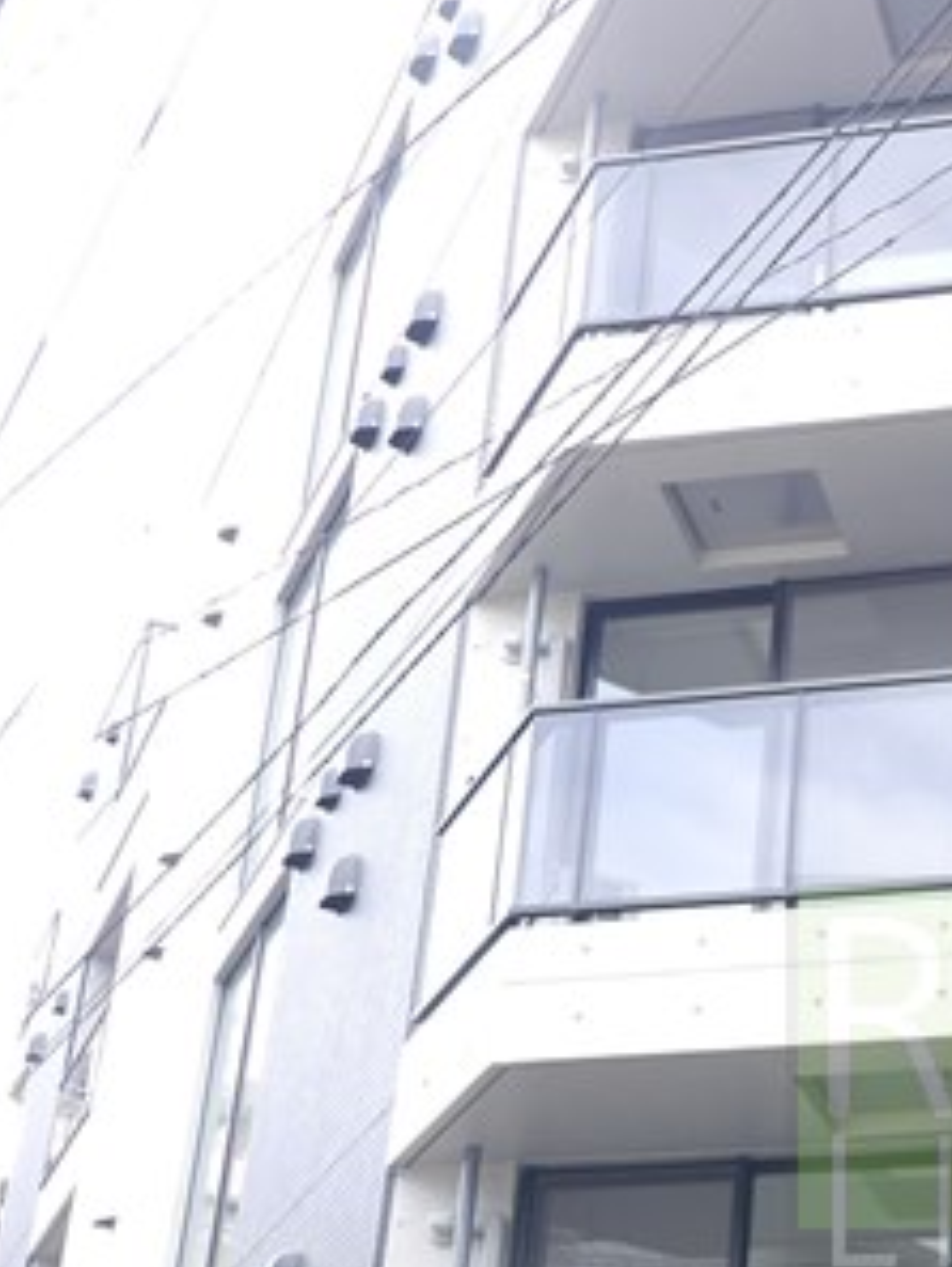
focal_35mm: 69
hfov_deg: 20.5
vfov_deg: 27.3
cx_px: 1003
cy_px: 1092
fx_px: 2528
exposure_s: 1/125
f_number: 4
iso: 160
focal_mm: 10
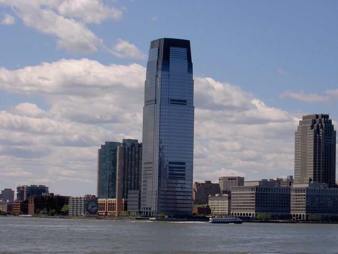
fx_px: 1133
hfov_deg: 17.0
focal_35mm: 116
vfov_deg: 12.8
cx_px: 169
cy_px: 127
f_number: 8.3
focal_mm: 24
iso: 100
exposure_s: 1/588
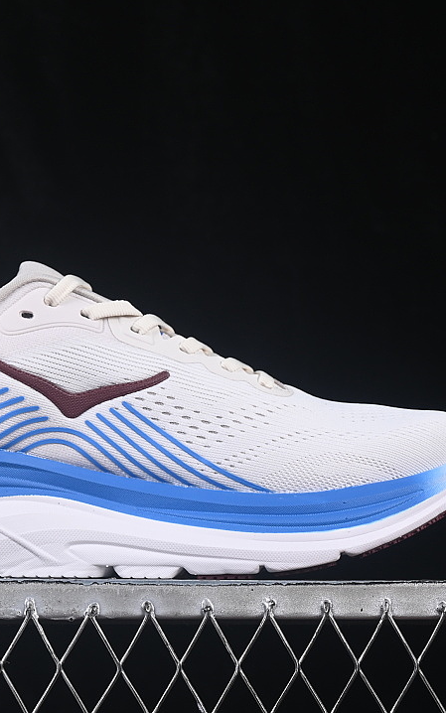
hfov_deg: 11.4
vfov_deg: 18.1
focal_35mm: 115
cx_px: 108
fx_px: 2236
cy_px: 356
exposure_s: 1/80
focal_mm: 50
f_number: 8
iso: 160
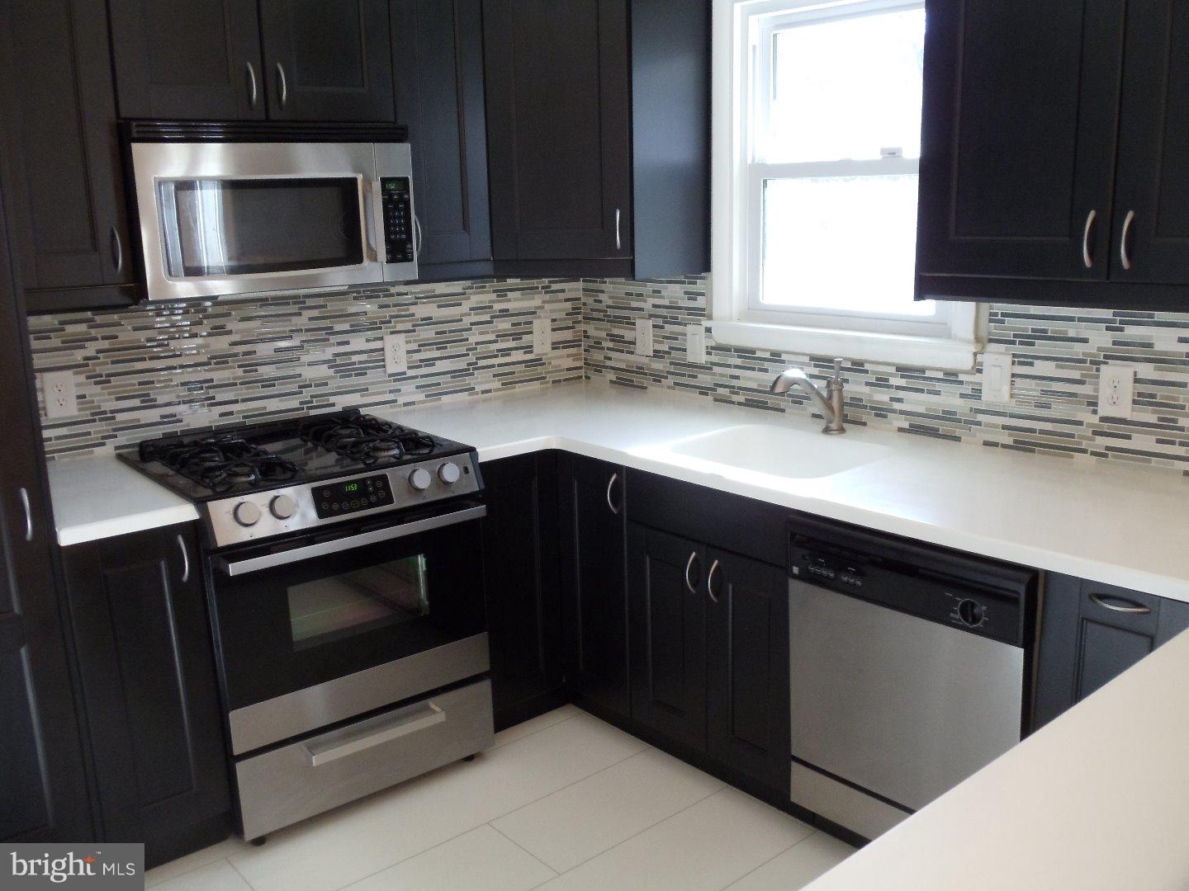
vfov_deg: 32.9
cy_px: 446
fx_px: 1511
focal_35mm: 44
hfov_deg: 42.9
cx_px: 594
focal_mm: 6
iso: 200
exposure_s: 1/30
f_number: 3.5
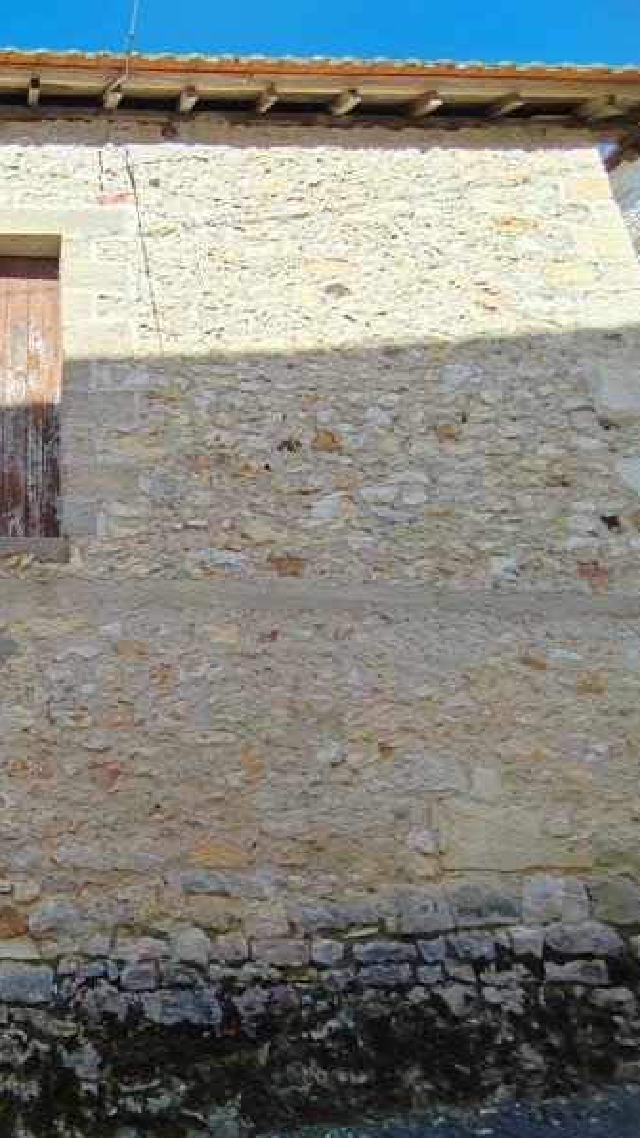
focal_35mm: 19
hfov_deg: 47.9
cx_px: -4
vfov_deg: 89.6
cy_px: 571
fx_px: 574
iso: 100
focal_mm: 2.16
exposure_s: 1/490
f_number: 2.2
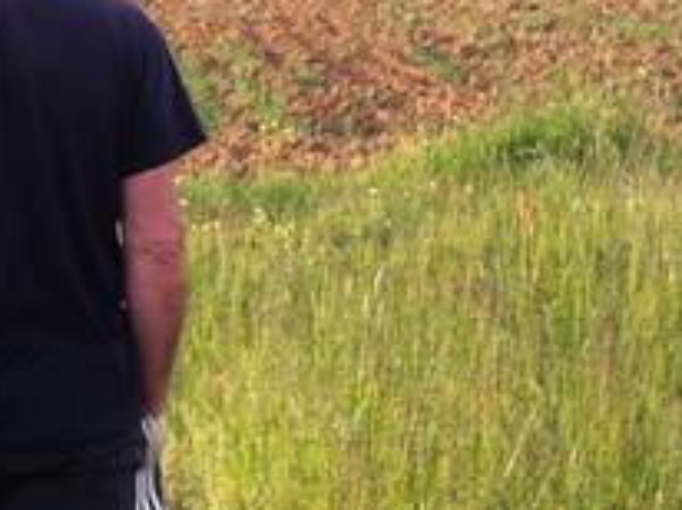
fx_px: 2735
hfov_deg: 13.5
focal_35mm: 139
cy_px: 192
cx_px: -305
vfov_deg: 10.6
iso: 80
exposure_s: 1/186
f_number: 2.8
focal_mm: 3.85
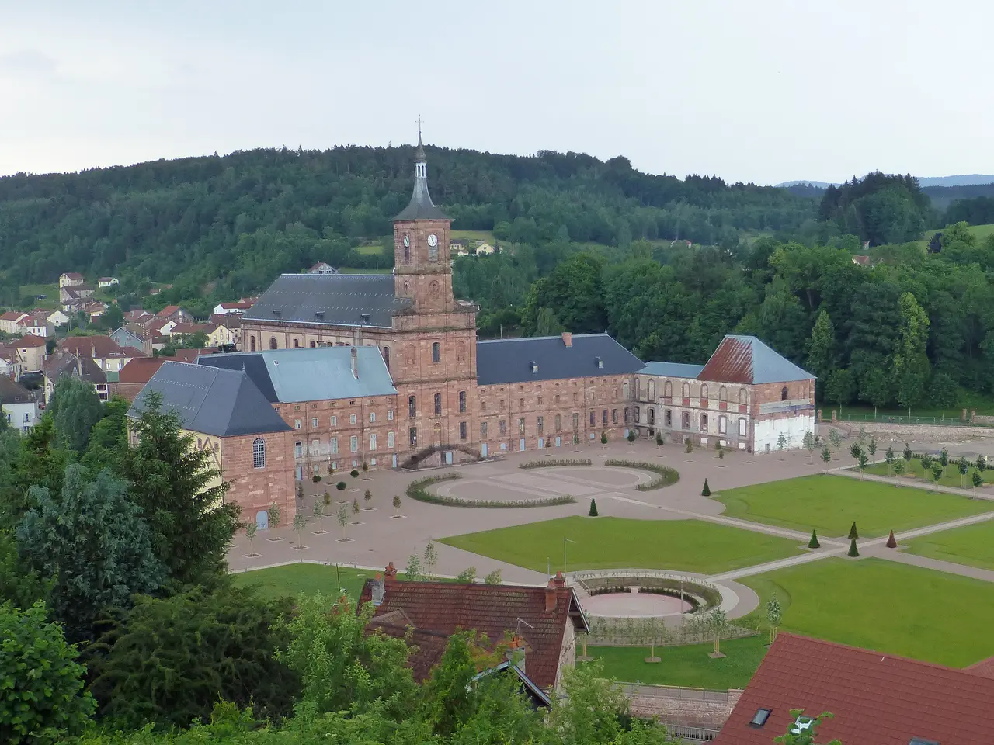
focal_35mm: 34
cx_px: 497
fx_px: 976
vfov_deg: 41.8
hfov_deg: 54.0
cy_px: 372
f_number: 3.7
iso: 160
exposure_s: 1/200
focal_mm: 6.1
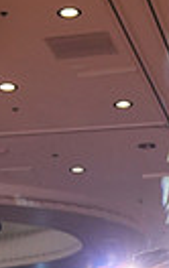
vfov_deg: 11.3
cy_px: 497
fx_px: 1247
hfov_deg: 7.7
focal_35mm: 170
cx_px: -1
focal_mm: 38
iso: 1600
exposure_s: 1/500
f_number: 4
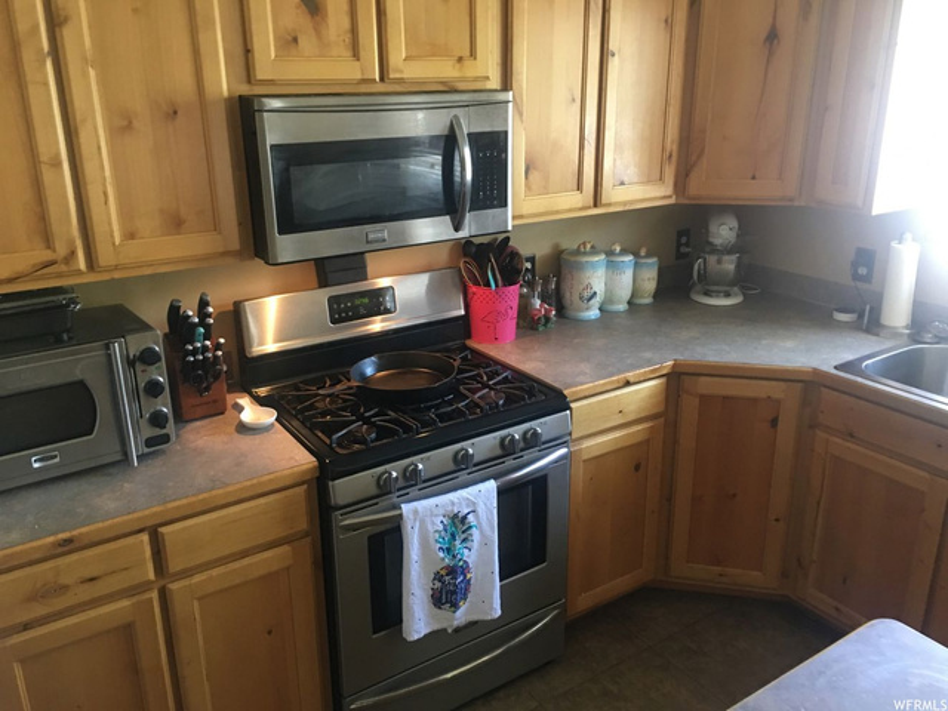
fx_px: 794
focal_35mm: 29
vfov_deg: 48.2
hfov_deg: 61.7
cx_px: 474
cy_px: 356
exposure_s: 1/10
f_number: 2.2
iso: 80
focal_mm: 4.15
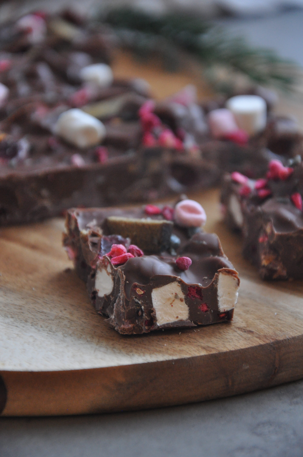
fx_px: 1993
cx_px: 152
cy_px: 228
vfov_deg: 13.1
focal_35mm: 158
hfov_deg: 8.7
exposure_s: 1/8
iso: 1600
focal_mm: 105
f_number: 5.6
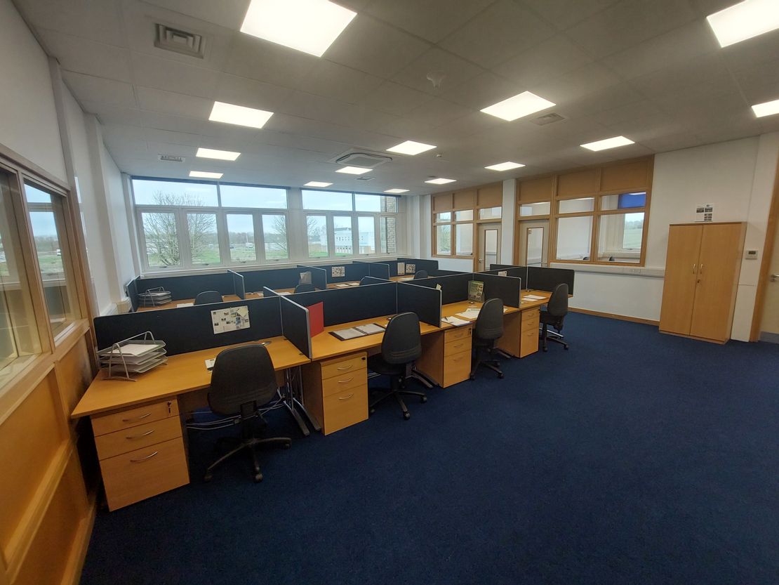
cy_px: 292
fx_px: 293
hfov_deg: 106.2
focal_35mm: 13
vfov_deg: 89.9
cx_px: 390
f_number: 2.2
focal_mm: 1.74
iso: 50
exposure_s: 1/60
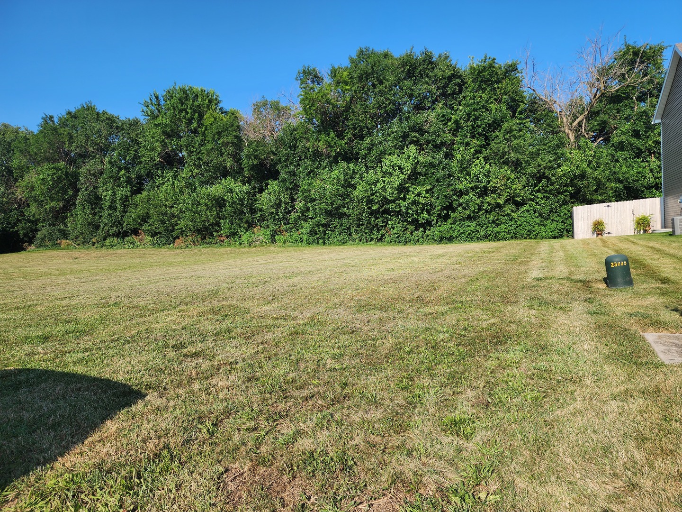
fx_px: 453
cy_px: 256
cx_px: 341
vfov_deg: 58.9
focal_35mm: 23
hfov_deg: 73.9
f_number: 1.8
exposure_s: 1/754
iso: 12
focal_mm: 6.4
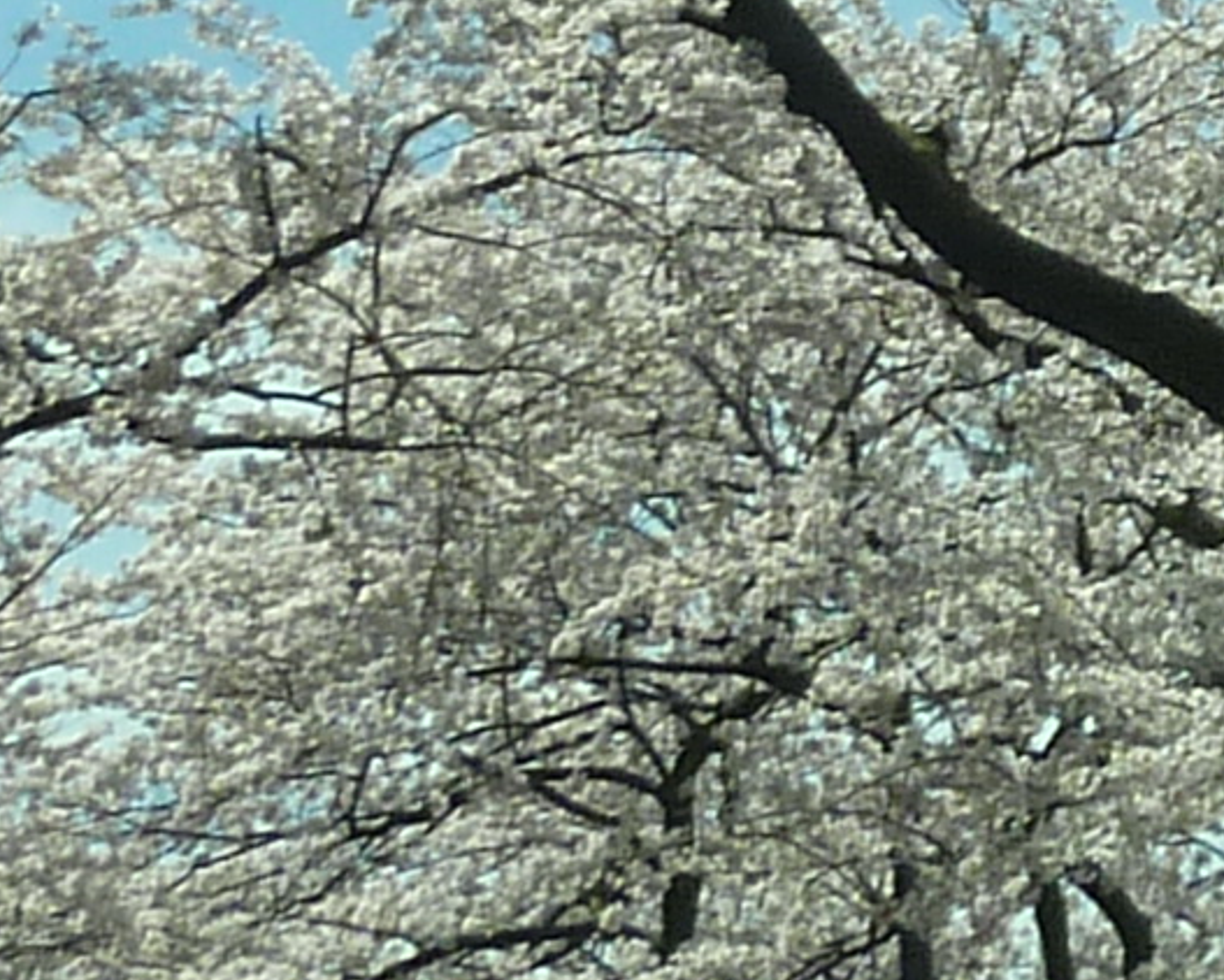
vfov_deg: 8.3
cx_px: 1368
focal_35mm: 182
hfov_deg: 10.5
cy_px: -639
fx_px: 6596
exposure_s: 1/400
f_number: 5
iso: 80
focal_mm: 4.4
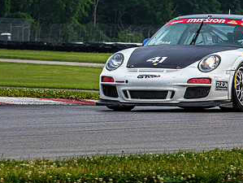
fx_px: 4083
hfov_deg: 3.4
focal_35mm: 581
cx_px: 171
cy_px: 44
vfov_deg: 2.6
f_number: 6.3
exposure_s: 1/500
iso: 400
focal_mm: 150
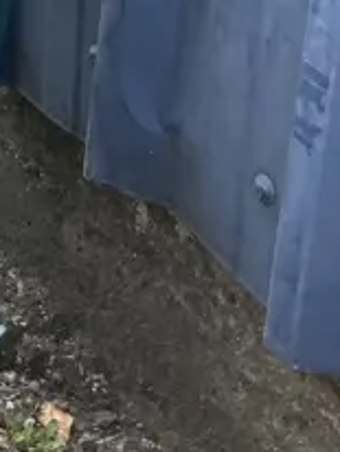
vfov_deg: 14.0
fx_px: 1817
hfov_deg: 9.7
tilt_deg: -27.8
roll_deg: +3.9
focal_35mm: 139
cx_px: -426
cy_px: 24
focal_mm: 3.99
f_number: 1.8
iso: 25
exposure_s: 1/120
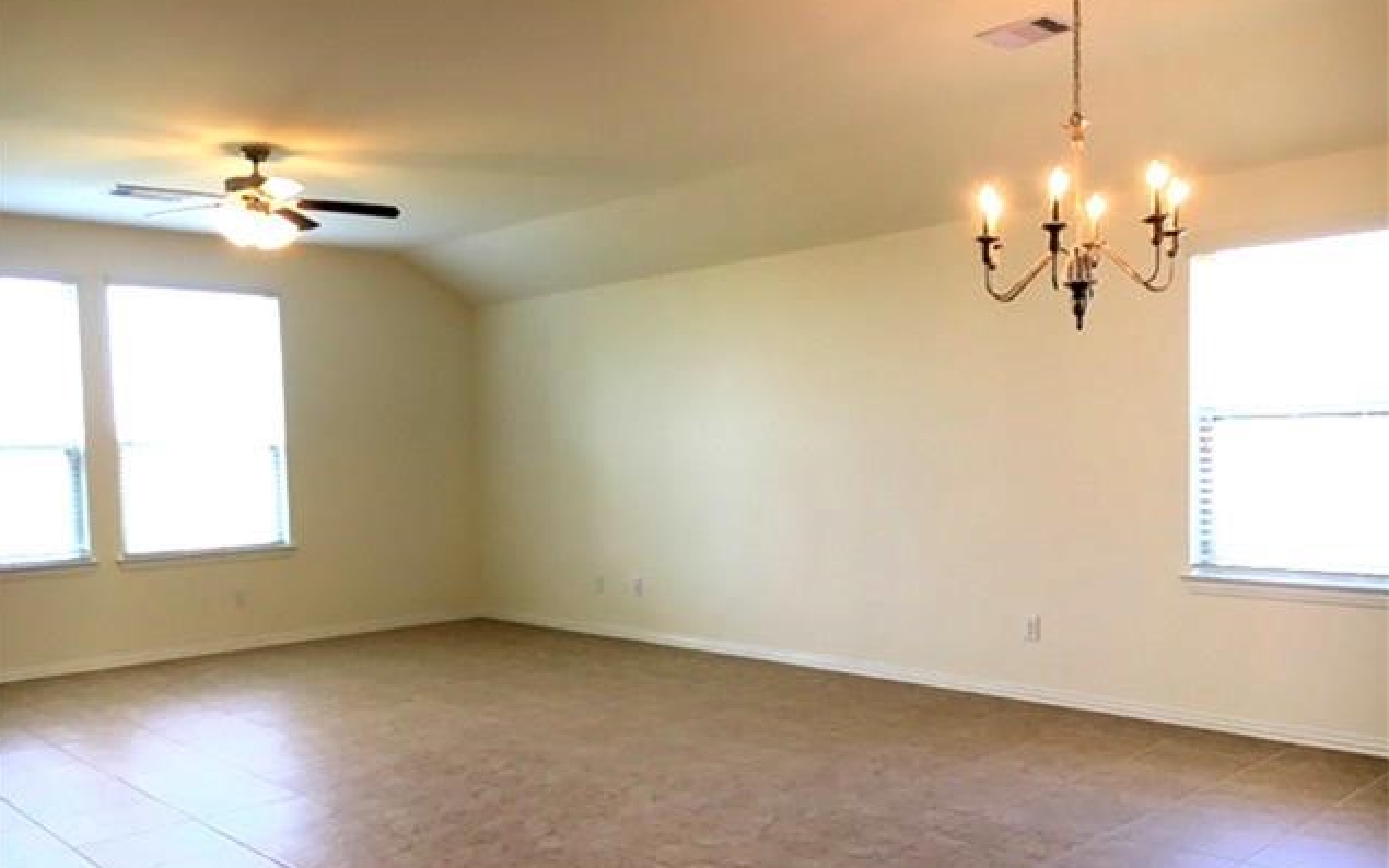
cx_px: 691
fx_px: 1174
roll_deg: +1.5
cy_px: 509
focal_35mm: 31
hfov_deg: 61.2
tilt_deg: -4.3
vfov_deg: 40.5
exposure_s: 1/30
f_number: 2.2
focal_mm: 4.15
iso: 32
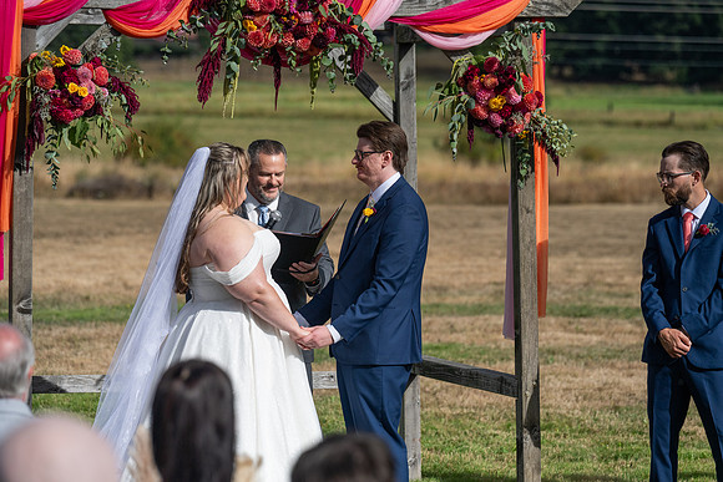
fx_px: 3013
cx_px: 362
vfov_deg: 9.2
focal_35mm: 150
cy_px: 241
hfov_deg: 13.7
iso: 400
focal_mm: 150
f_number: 4.5
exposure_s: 1/6400
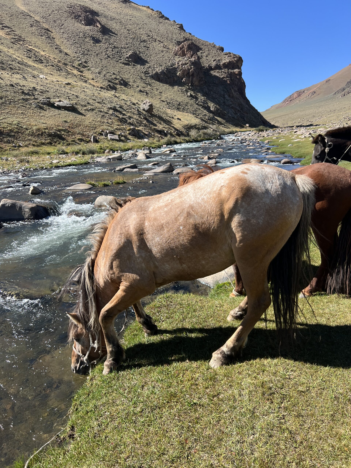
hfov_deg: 53.1
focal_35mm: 26
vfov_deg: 67.3
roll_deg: +0.4
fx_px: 352
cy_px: 234
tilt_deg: -9.3
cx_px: 176
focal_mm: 5.7
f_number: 1.5
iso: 50
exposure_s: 1/1972
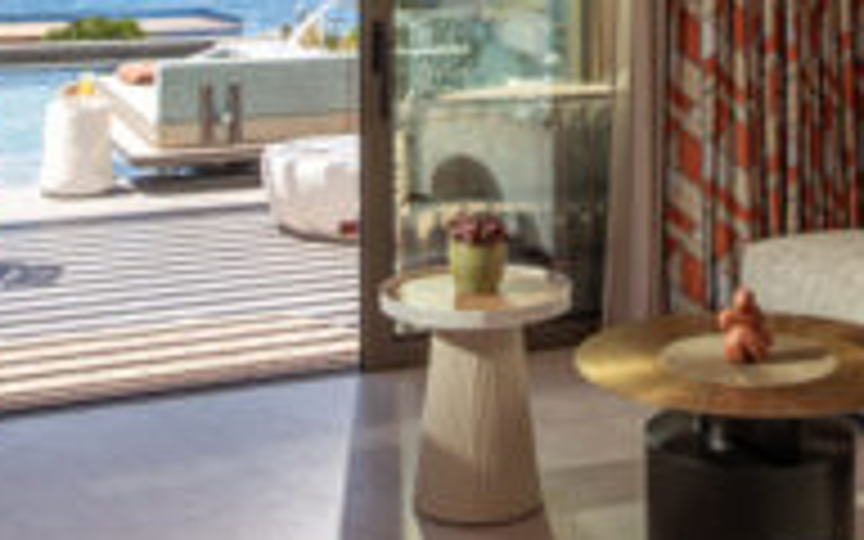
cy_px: -86
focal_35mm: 67
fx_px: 1578
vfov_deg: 18.5
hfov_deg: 30.3
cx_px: 598
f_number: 7.1
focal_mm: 21
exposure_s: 1/250
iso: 200
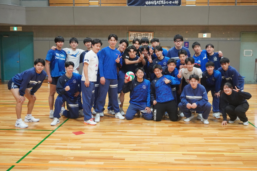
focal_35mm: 39
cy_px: 84
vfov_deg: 34.2
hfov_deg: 49.5
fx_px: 278
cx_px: 134
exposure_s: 1/125
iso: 3200
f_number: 4.5
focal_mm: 24
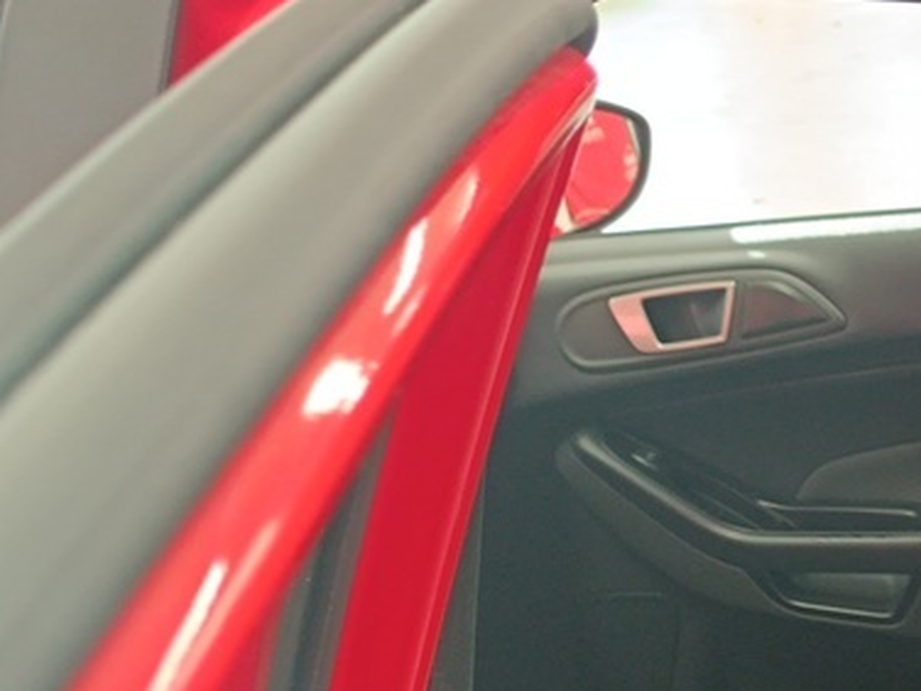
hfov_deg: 17.0
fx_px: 2448
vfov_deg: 14.7
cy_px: 1088
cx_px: 1724
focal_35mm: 92
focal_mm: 5.59
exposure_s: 1/50.1
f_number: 1.88
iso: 499
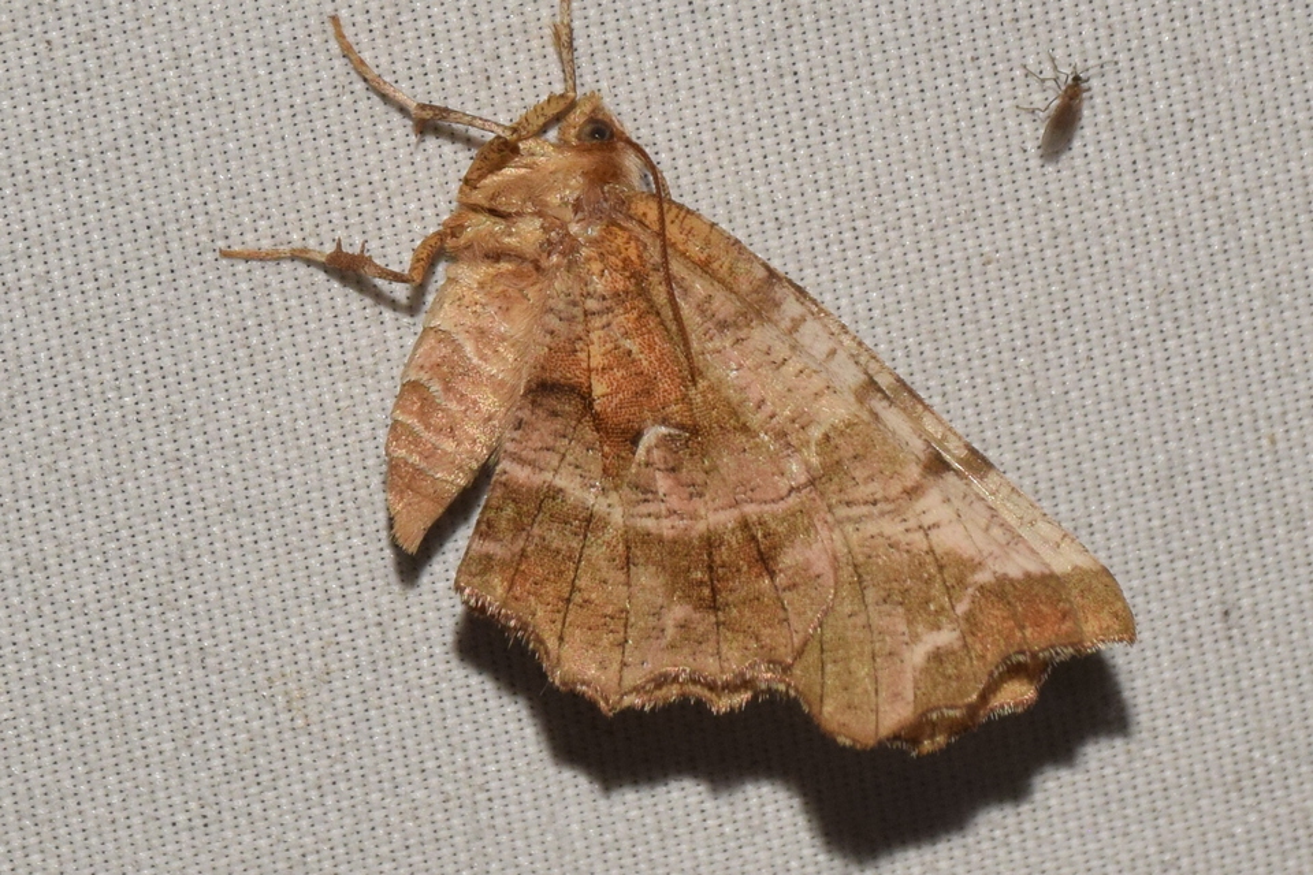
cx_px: 656
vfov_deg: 6.5
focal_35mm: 210
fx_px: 7659
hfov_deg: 9.8
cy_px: 438
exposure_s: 1/160
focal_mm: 140
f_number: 14
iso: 500
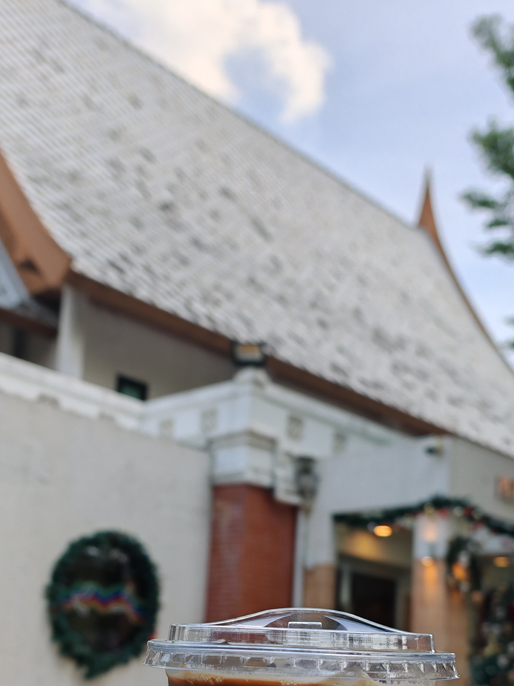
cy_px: 537
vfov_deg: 38.4
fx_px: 950
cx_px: 269
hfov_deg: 30.3
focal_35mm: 48
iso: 64
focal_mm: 6.83
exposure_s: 1/1600
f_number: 2
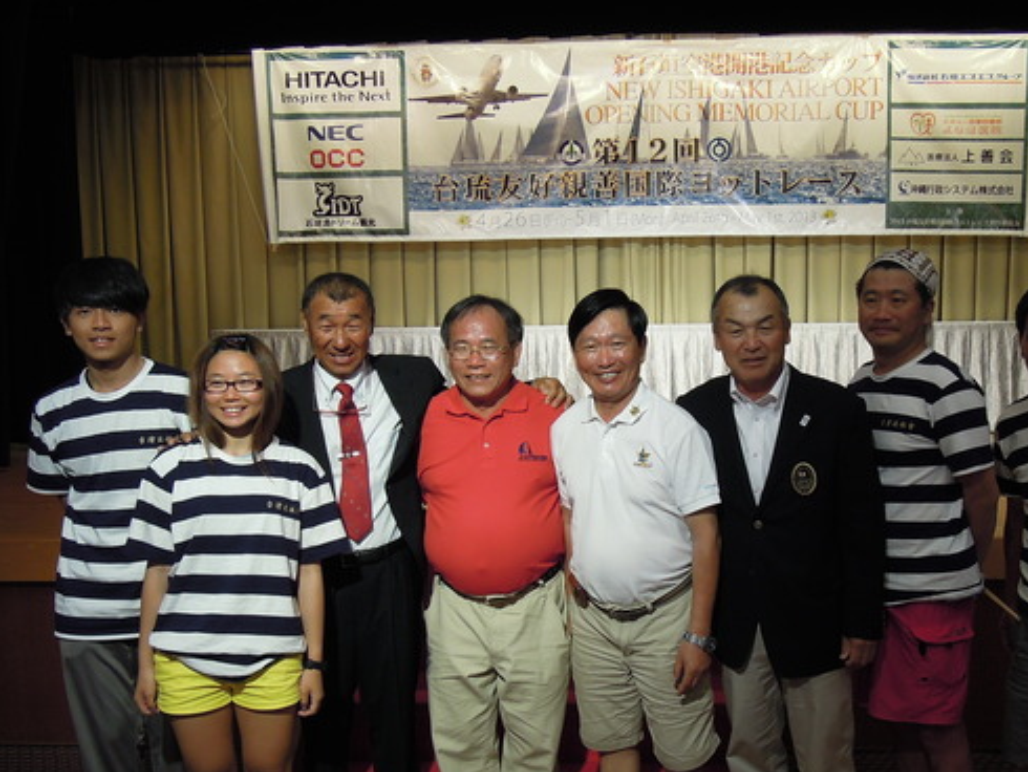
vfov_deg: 36.0
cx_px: 627
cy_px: 423
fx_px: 1188
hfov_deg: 46.5
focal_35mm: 40
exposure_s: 1/80
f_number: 2.8
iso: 160
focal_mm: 5
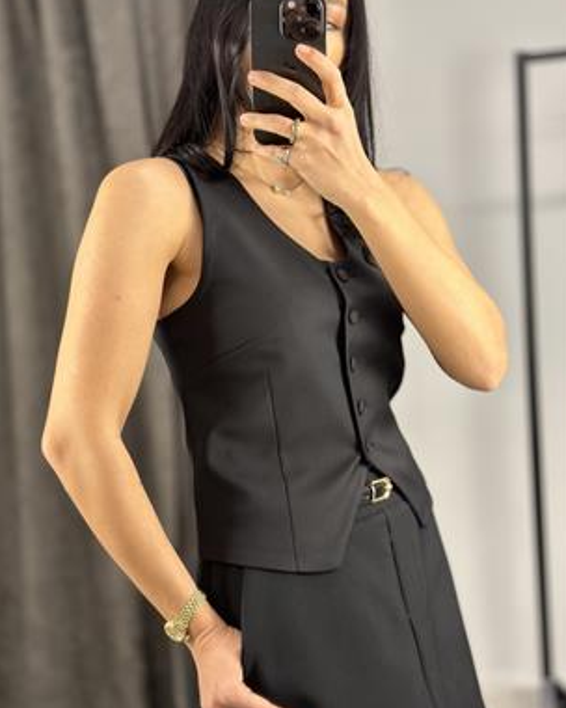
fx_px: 1068
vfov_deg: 36.7
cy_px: 364
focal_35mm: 51
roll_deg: +5.5
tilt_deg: -30.3
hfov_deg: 29.7
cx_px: 283
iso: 125
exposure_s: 1/50
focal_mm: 6.86
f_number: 1.78
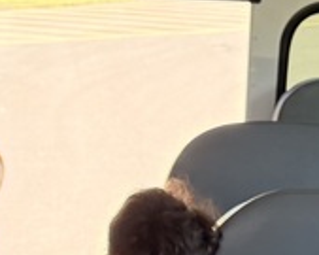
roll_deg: -0.6
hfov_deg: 13.5
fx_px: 1340
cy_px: 410
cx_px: 285
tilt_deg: -21.0
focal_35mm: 142
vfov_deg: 10.4
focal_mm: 6.76
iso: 200
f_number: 1.78
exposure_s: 1/178
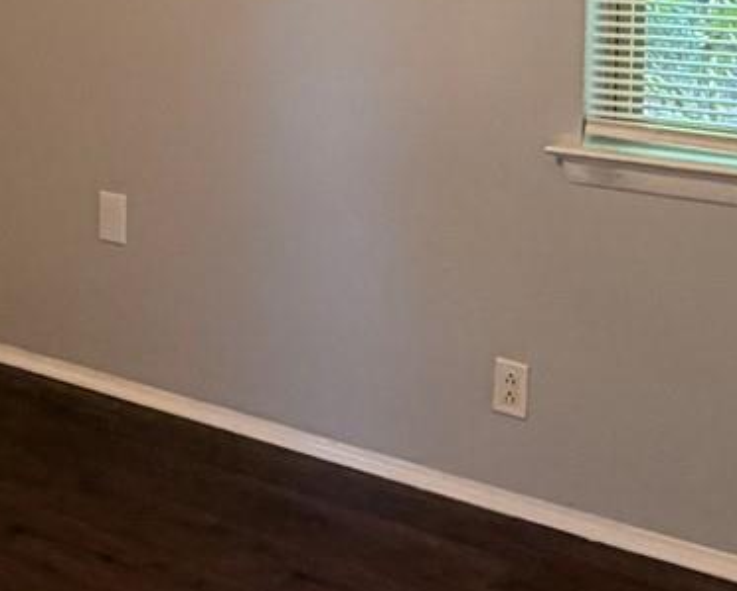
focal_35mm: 75
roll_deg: +2.8
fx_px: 1637
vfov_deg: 20.0
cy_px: 36
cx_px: -174
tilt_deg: -7.7
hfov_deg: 23.0
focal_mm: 2.22
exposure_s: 1/60
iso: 250
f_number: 2.2
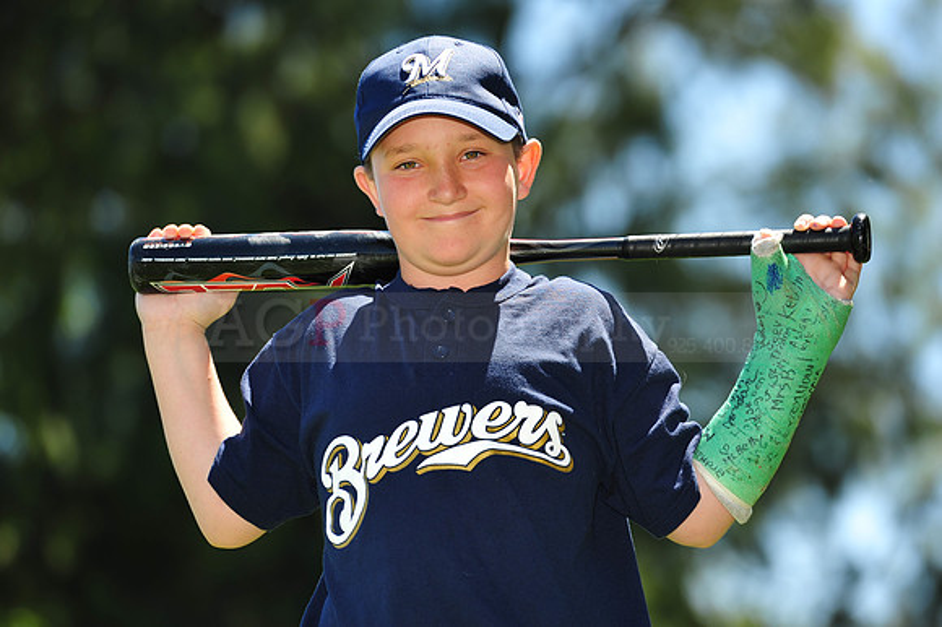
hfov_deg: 10.3
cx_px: 471
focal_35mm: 200
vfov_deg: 6.9
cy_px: 314
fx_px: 5230
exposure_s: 1/640
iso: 200
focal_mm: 200
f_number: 4
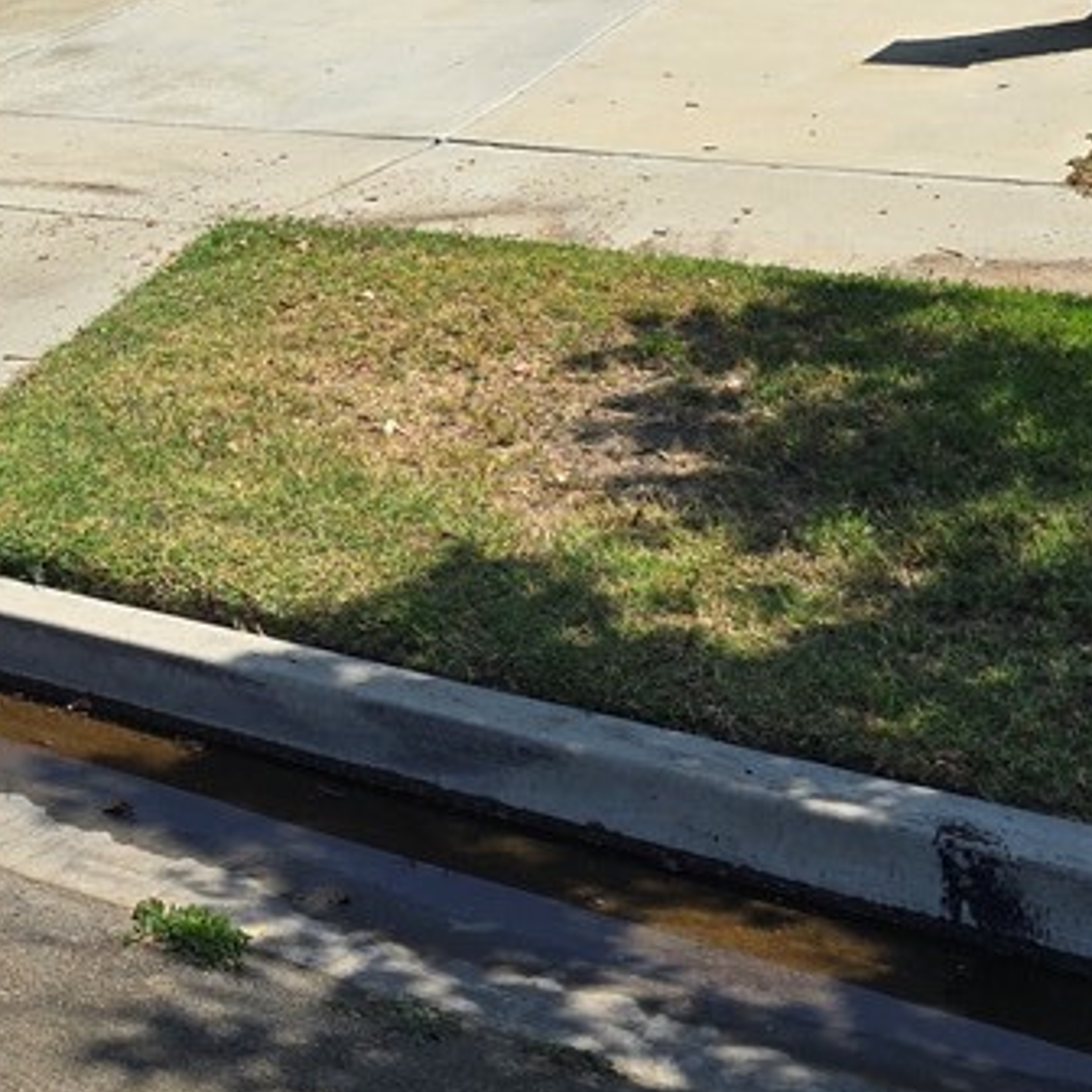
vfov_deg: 25.5
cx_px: -46
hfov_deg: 26.0
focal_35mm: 62
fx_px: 2213
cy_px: -136
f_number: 1.7
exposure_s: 1/986
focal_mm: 6.3
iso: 12
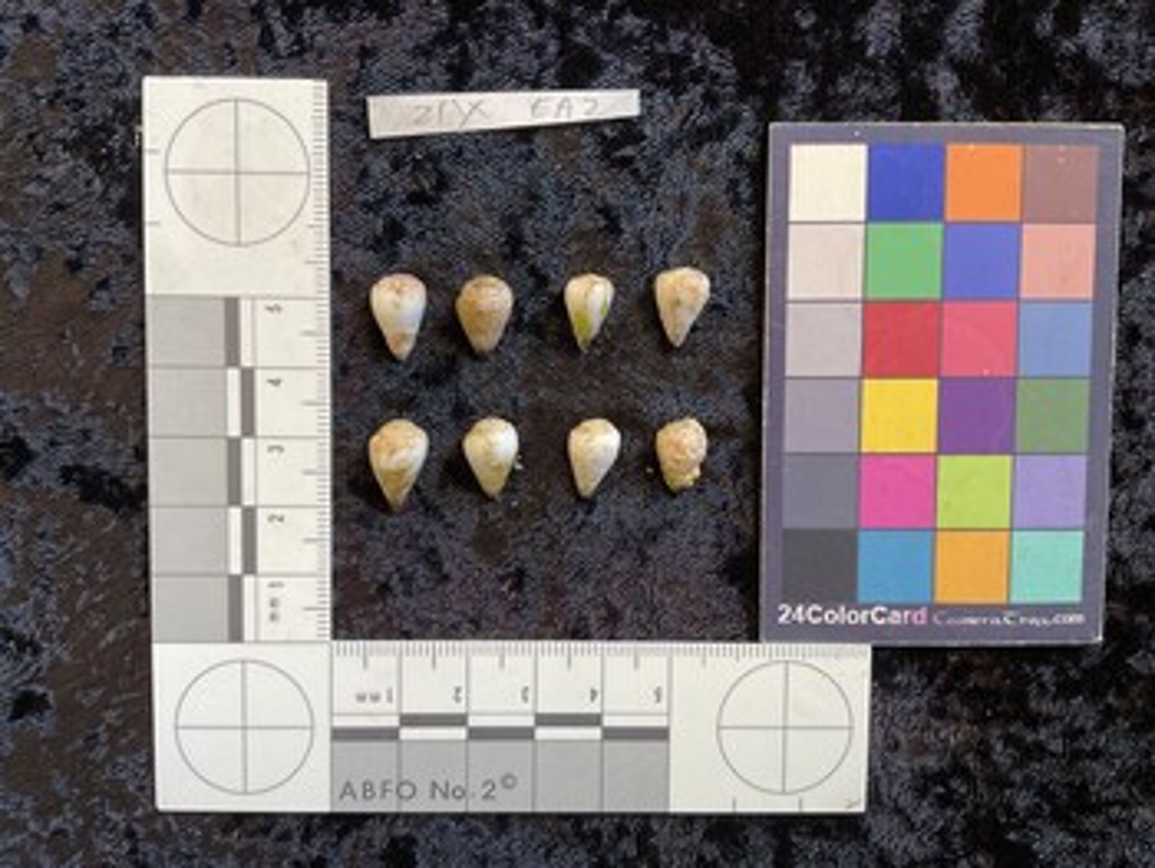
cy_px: 434
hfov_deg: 61.6
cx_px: 578
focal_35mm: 29
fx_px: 968
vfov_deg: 48.3
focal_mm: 3
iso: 50
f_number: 1.8
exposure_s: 1/50
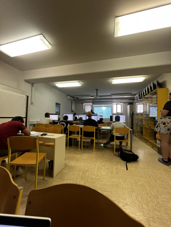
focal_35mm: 13
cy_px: 114
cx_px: 86
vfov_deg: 106.2
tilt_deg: +2.7
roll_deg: -1.2
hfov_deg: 89.9
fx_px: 86
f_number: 1.8
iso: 160
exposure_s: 1/100
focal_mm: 1.57
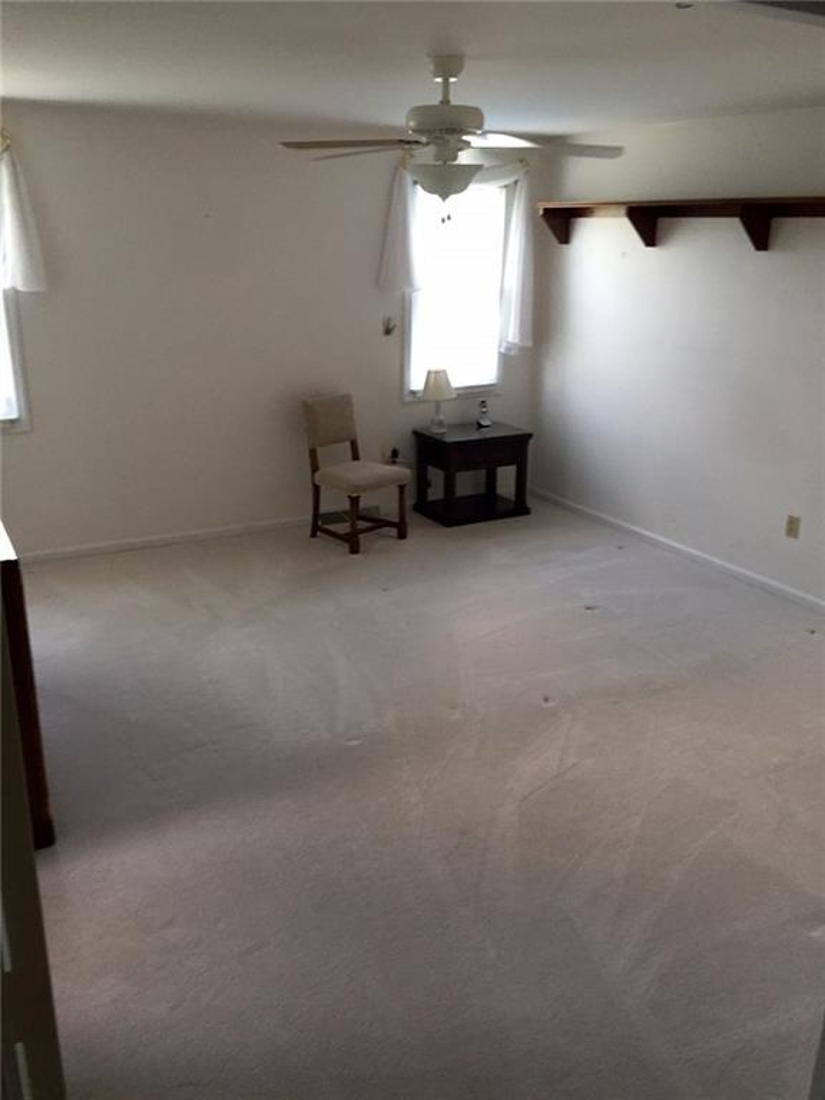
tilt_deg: -16.6
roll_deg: -1.1
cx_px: 412
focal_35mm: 29
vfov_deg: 61.7
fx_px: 922
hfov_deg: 48.2
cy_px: 550
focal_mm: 4.15
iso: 125
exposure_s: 1/30
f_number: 2.2
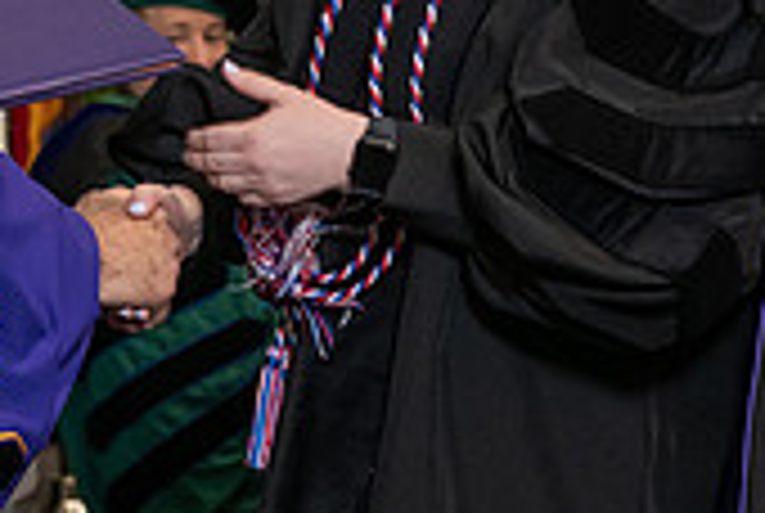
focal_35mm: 211
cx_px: 176
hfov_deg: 9.7
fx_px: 4492
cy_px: -173
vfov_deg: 6.5
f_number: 5
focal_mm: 62
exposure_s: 1/125
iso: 2000
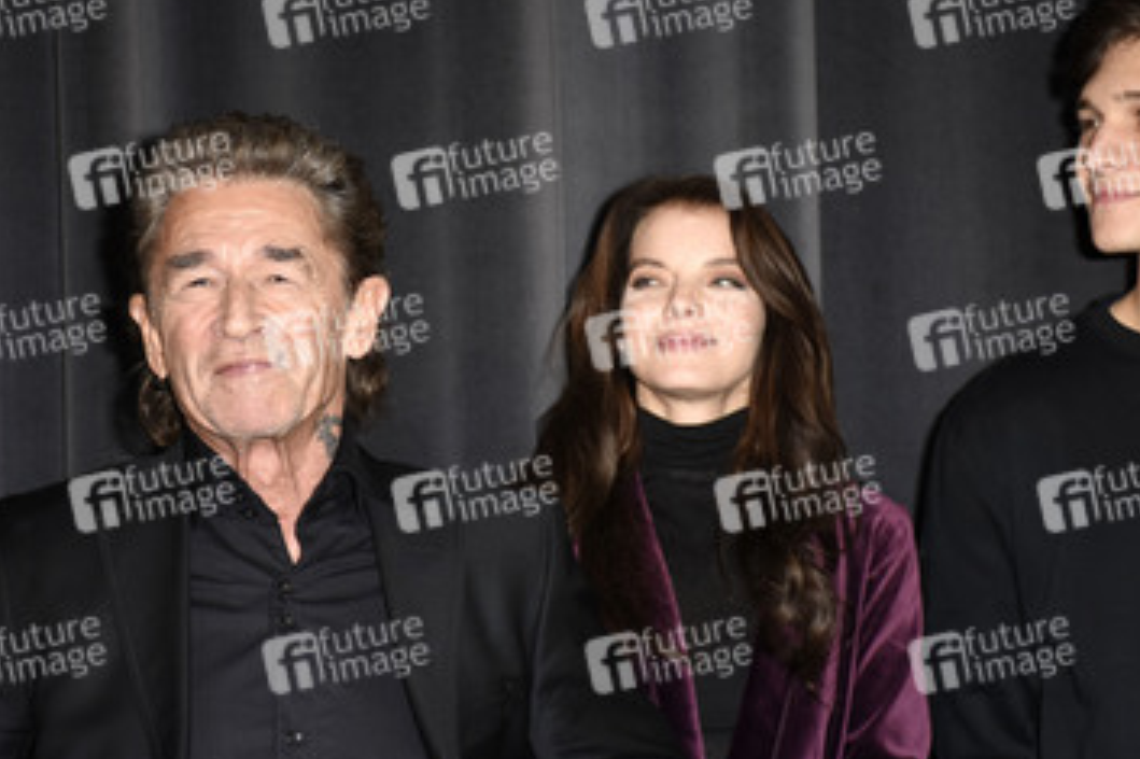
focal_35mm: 144
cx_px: 712
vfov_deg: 9.5
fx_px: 4546
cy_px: 413
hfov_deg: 14.3
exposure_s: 1/125
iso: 640
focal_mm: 75
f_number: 5.6
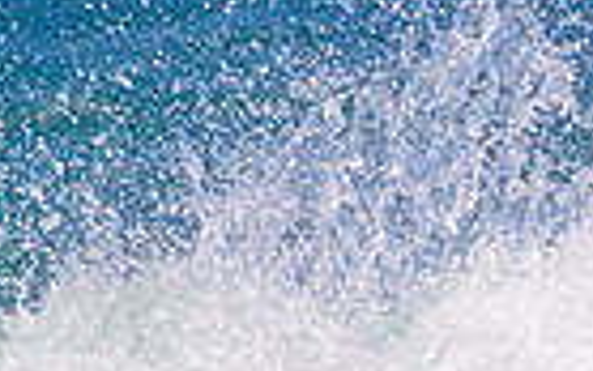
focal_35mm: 3415
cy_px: 569
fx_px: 55213
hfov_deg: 0.6
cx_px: 1148
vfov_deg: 0.4
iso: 1250
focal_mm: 800
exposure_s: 1/2000
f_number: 11
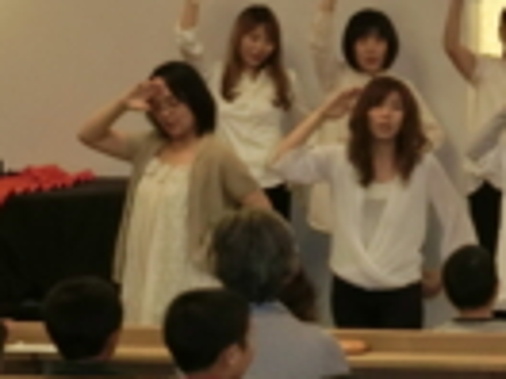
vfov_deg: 10.9
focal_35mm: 136
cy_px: 65
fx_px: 1988
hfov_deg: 13.6
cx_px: 763
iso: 400
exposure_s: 1/60
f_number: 4.4
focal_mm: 8
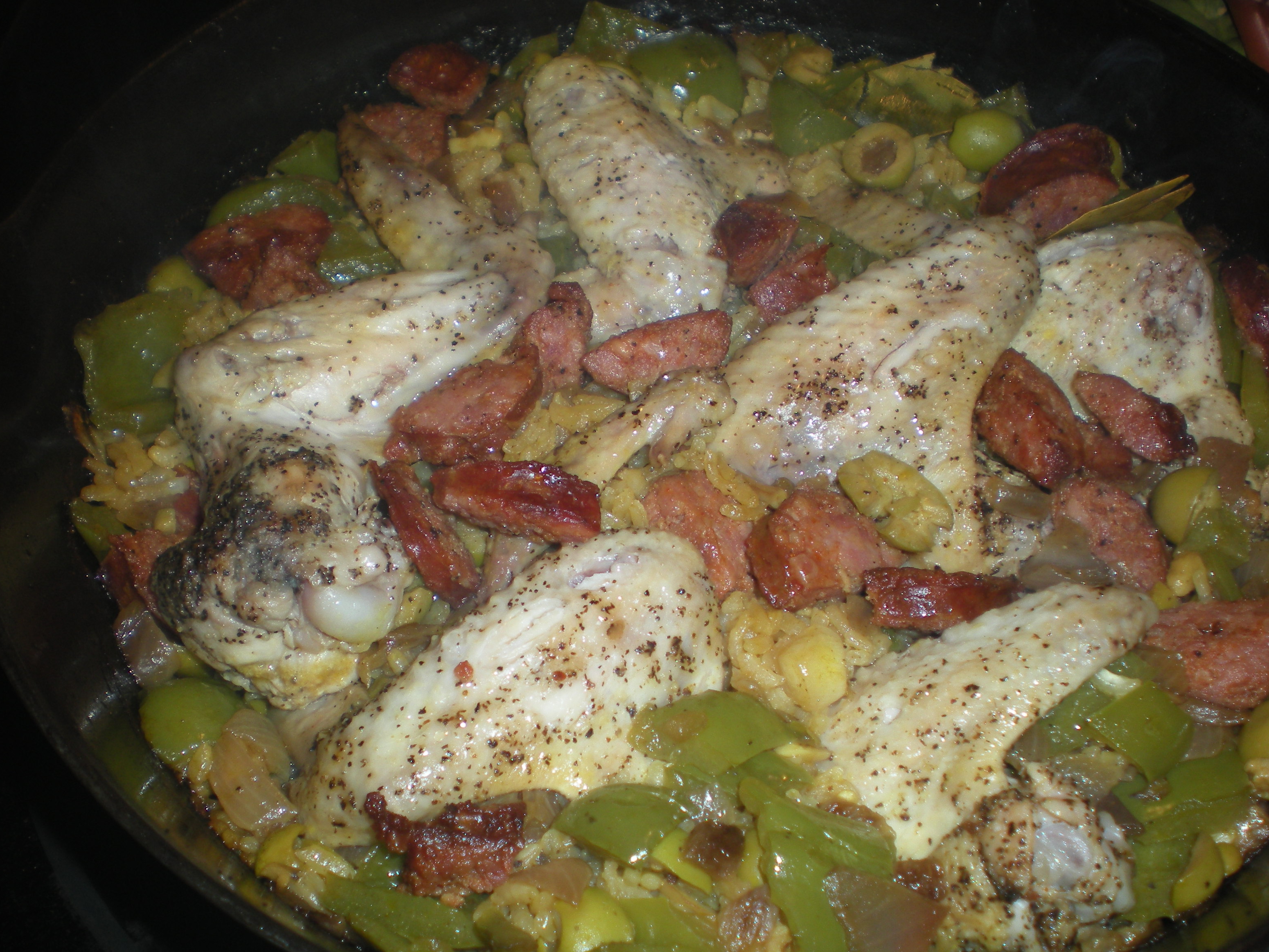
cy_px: 491
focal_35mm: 40
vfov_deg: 36.0
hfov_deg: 46.8
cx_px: 638
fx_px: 1466
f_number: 3.1
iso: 64
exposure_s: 1/60
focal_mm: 6.3
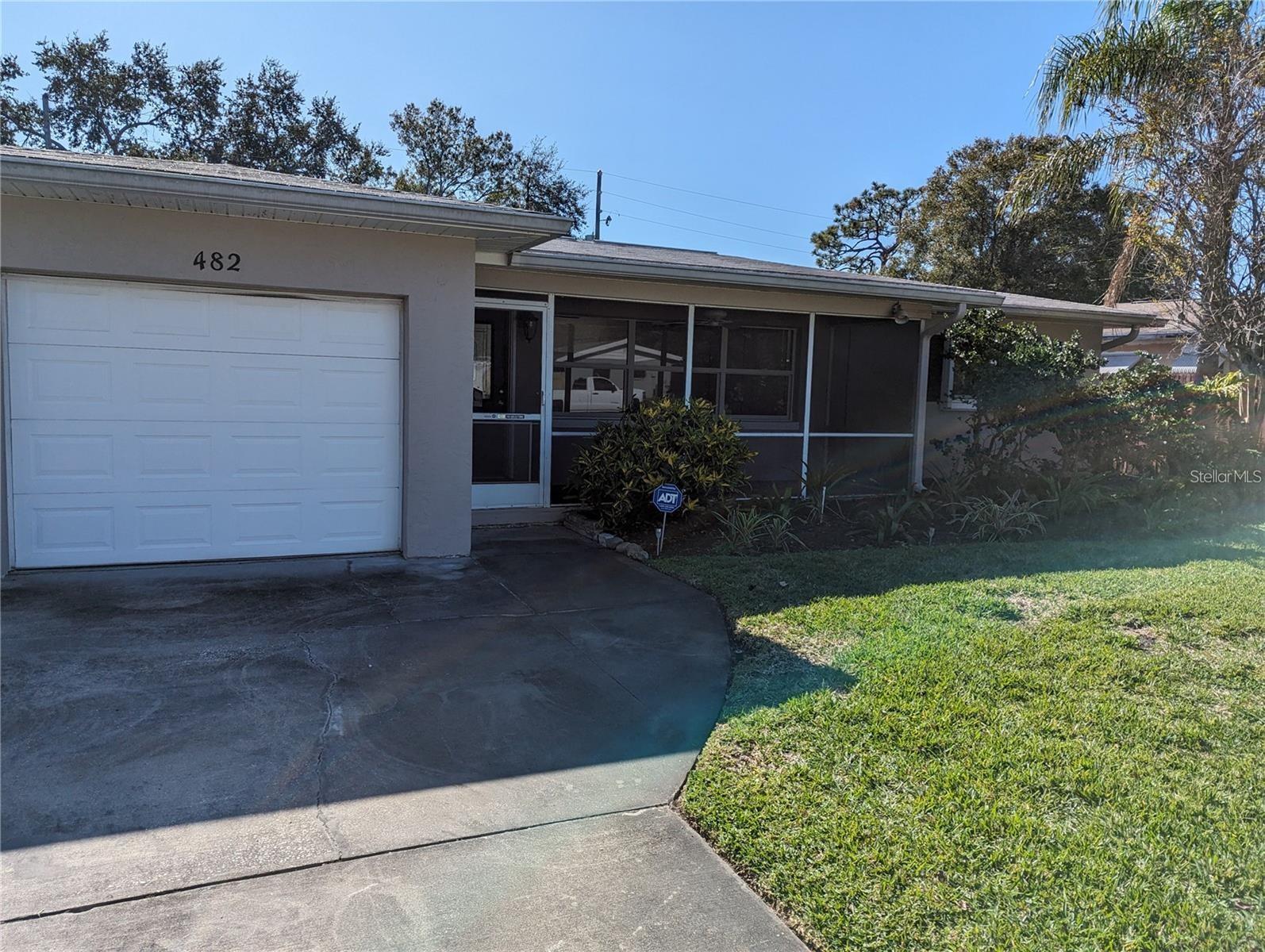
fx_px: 878
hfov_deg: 71.5
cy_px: 476
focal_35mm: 24
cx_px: 632
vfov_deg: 56.9
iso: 45
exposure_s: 1/3058
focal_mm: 6.81
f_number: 1.85
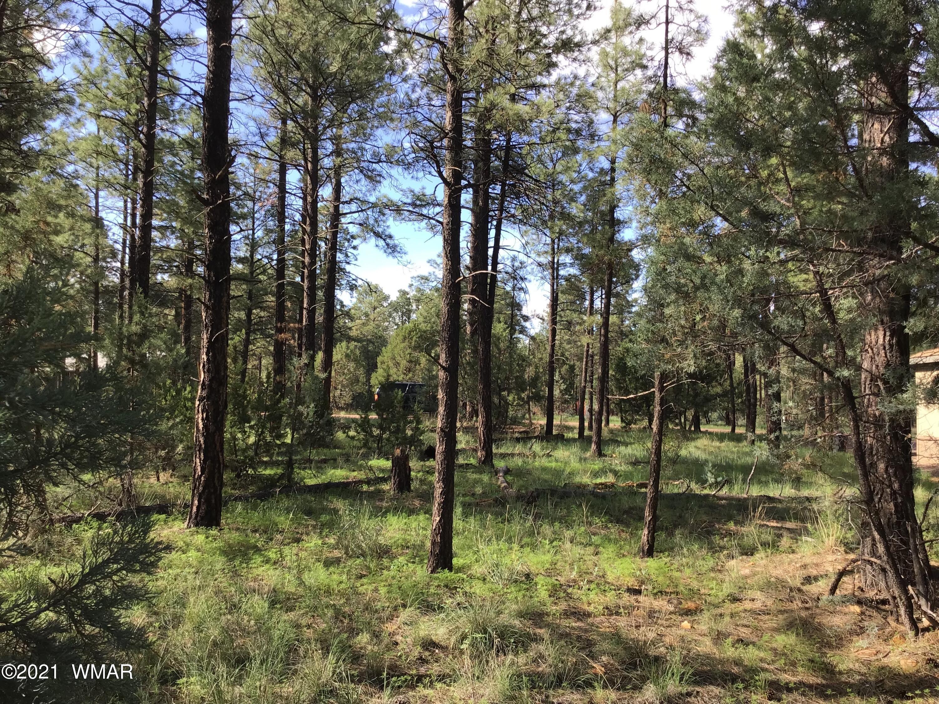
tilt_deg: +4.6
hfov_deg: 58.4
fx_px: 841
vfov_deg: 45.4
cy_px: 352
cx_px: 470
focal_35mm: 31
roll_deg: -2.0
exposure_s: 1/313
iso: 25
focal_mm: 3.3
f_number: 2.4
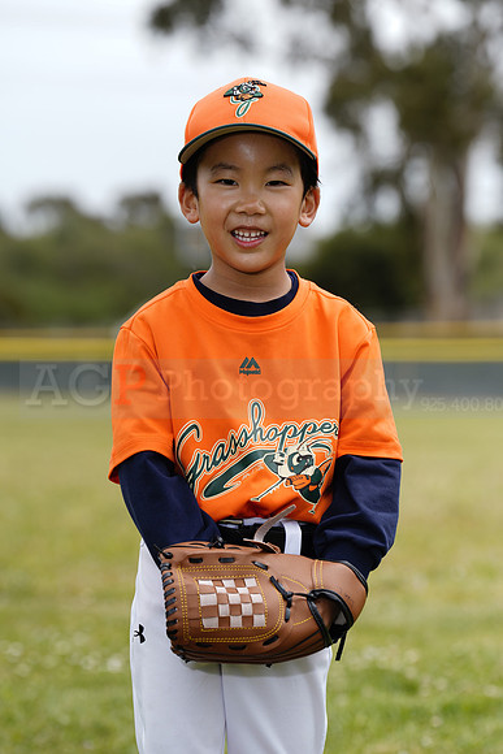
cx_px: 252
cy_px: 377
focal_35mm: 168
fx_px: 3519
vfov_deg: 12.2
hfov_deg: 8.2
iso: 50
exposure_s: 1/250
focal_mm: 168
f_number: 5.6
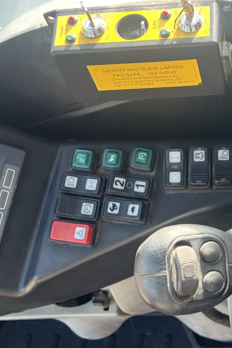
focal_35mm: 70
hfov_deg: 19.0
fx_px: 677
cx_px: 224
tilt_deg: -60.9
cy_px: 170
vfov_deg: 28.8
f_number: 1.5
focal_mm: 5.7
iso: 64
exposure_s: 1/164
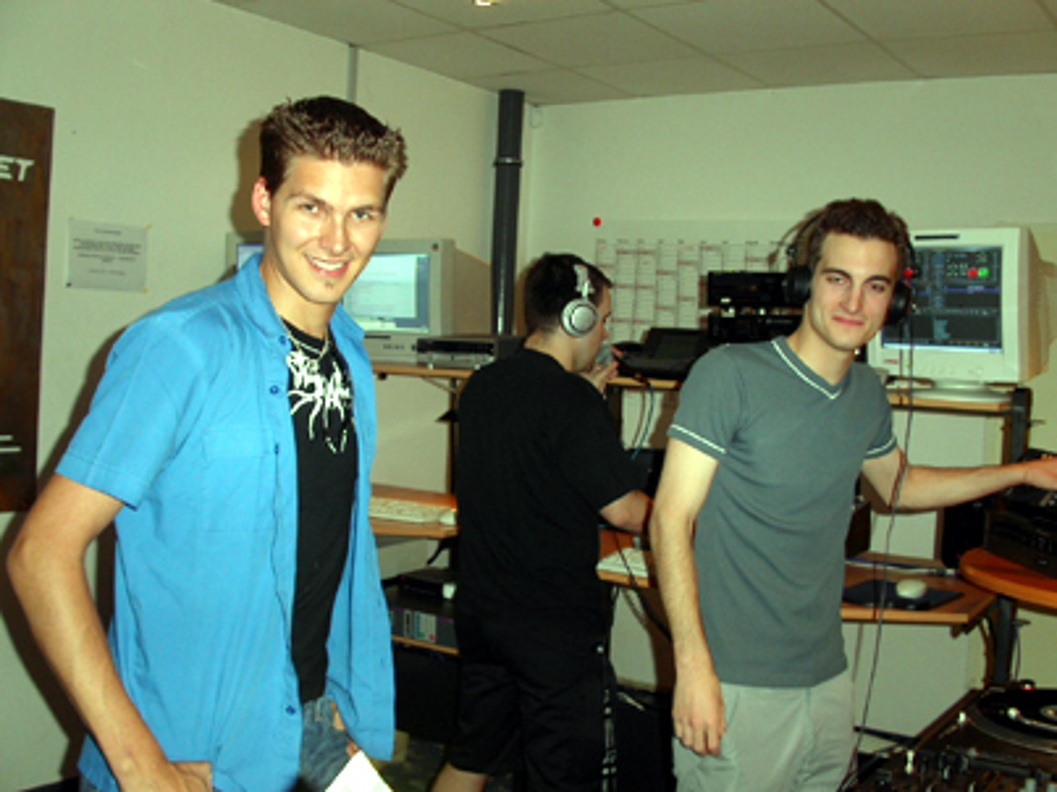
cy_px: 396
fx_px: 1160
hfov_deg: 49.0
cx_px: 528
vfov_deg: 37.7
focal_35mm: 38
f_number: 2.8
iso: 100
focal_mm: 7.8
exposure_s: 1/30
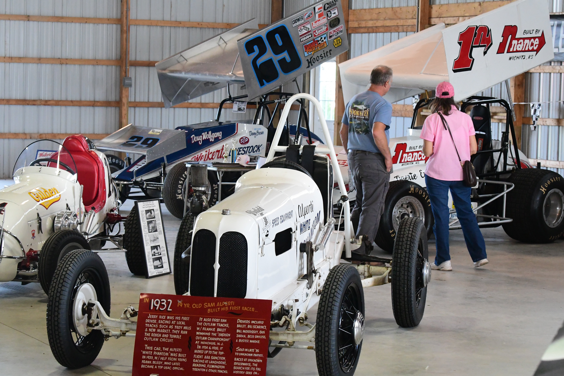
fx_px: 1645
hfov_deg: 19.5
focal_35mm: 105
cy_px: 188
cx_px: 282
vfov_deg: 13.0
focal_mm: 70
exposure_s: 1/320
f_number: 9
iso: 6400
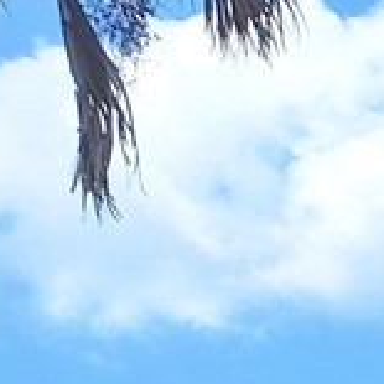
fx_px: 2636
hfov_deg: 6.6
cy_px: 1286
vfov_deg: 7.1
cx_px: 1524
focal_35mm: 210
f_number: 1.8
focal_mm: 5.54
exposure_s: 1/2193
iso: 40
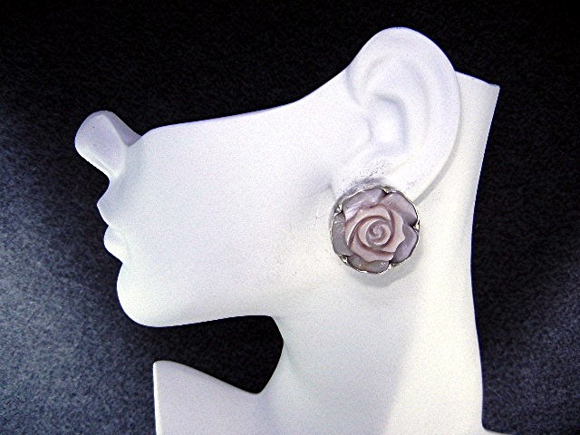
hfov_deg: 60.0
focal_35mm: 30
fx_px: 503
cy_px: 218
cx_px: 290
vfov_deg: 46.8
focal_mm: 5.4
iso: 319
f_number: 7
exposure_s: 1/30
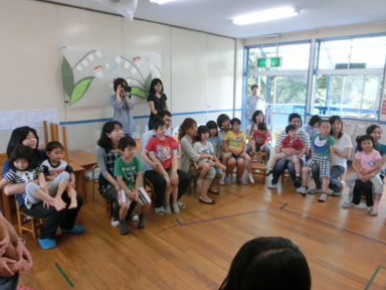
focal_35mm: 25
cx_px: 200
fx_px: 279
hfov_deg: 69.4
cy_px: 146
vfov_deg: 54.9
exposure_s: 1/125
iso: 250
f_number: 3
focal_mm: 4.24
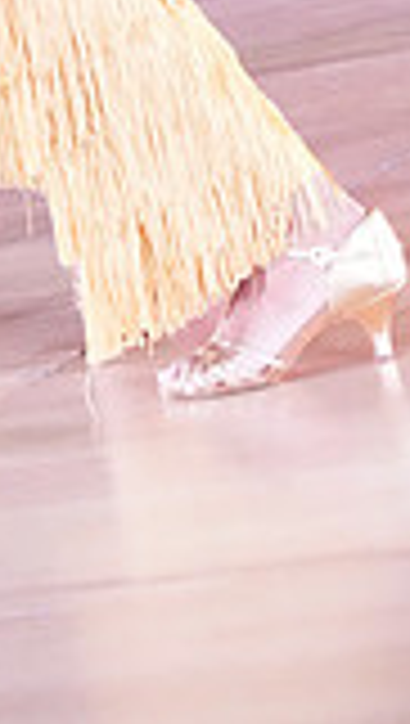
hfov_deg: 4.0
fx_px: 5816
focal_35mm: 302
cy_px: -576
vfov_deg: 7.0
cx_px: -160
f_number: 5
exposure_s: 1/250
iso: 6400
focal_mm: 80
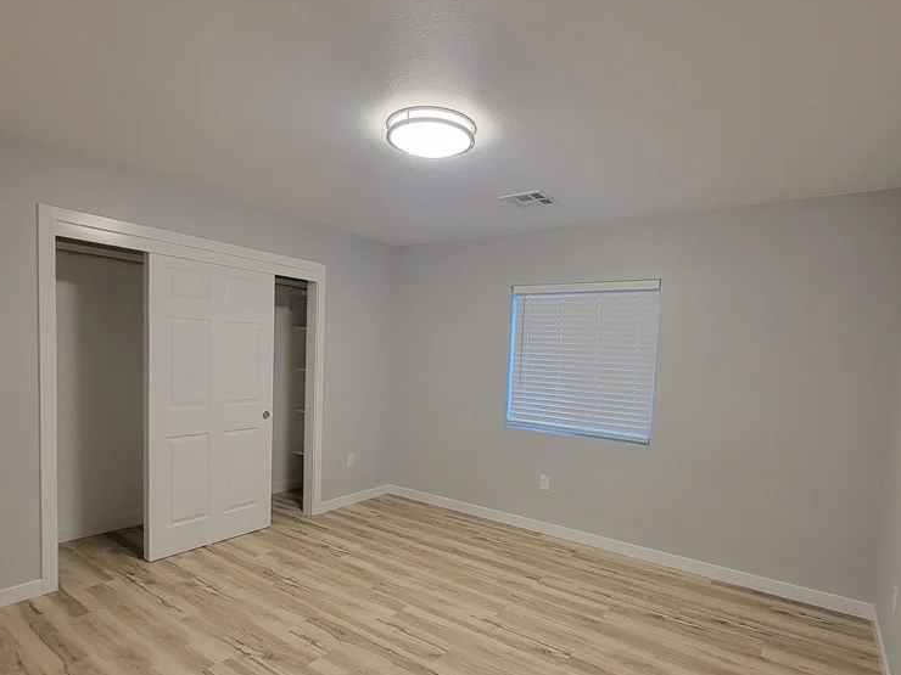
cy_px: 392
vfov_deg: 71.1
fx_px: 469
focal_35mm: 18
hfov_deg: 87.8
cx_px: 448
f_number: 2.2
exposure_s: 1/60
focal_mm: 2.2
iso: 400
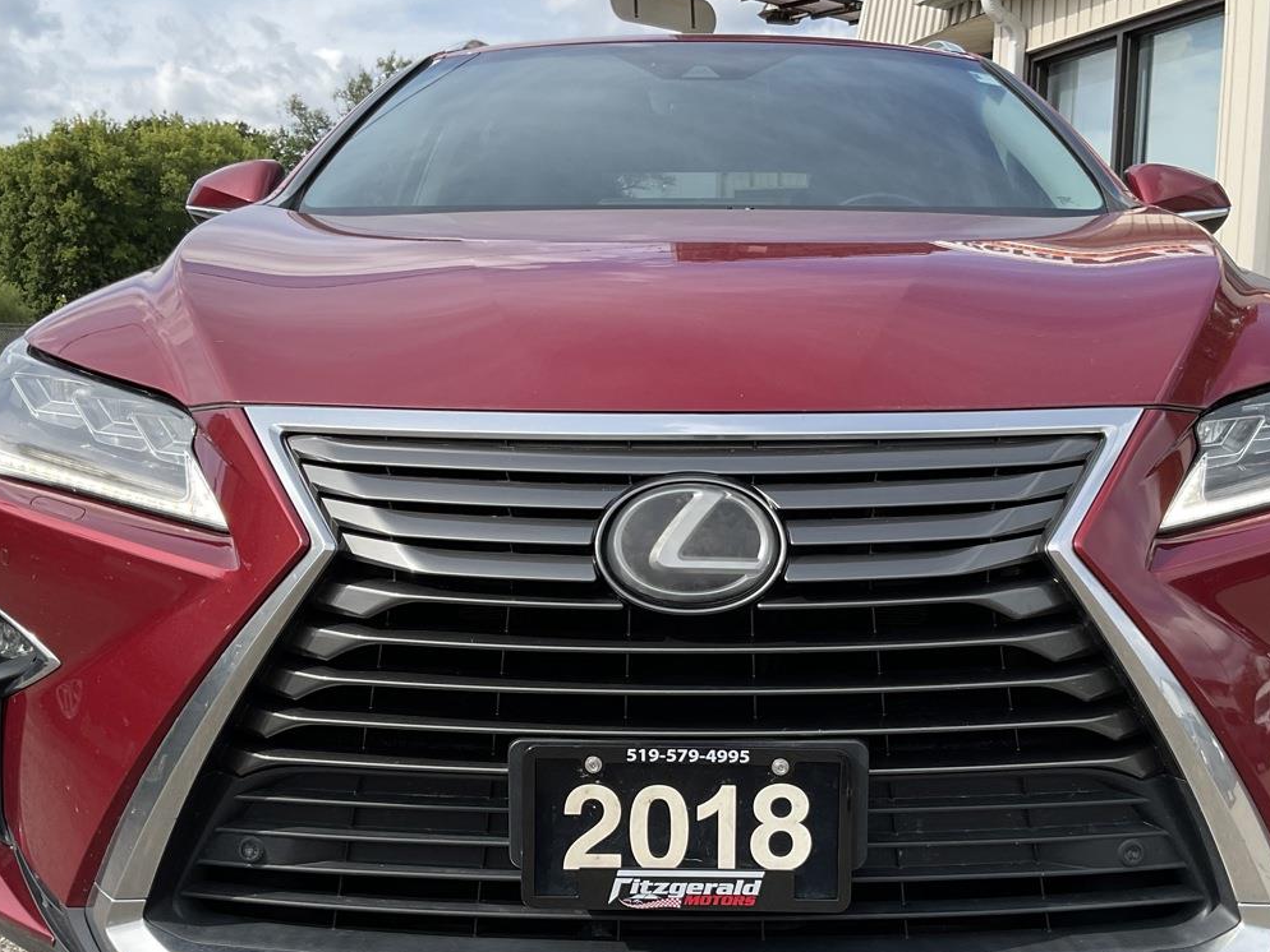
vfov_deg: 34.3
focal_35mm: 42
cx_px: 704
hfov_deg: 44.7
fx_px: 1541
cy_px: 558
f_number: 1.8
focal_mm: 3
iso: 16
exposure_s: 1/1015
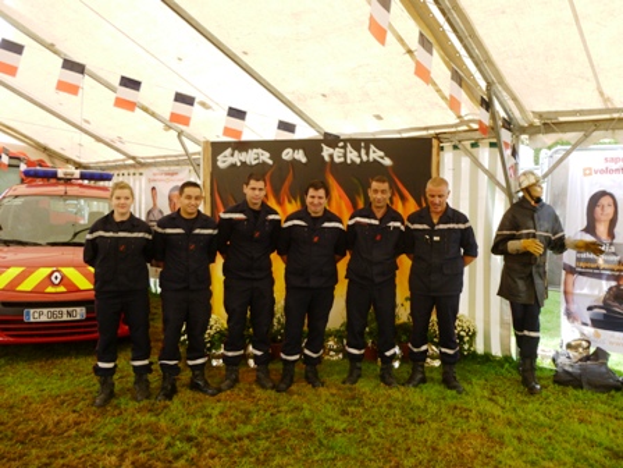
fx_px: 522
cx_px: 312
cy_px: 234
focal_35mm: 29
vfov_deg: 48.2
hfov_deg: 61.7
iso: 100
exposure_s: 1/80
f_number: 3.3
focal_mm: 5.2
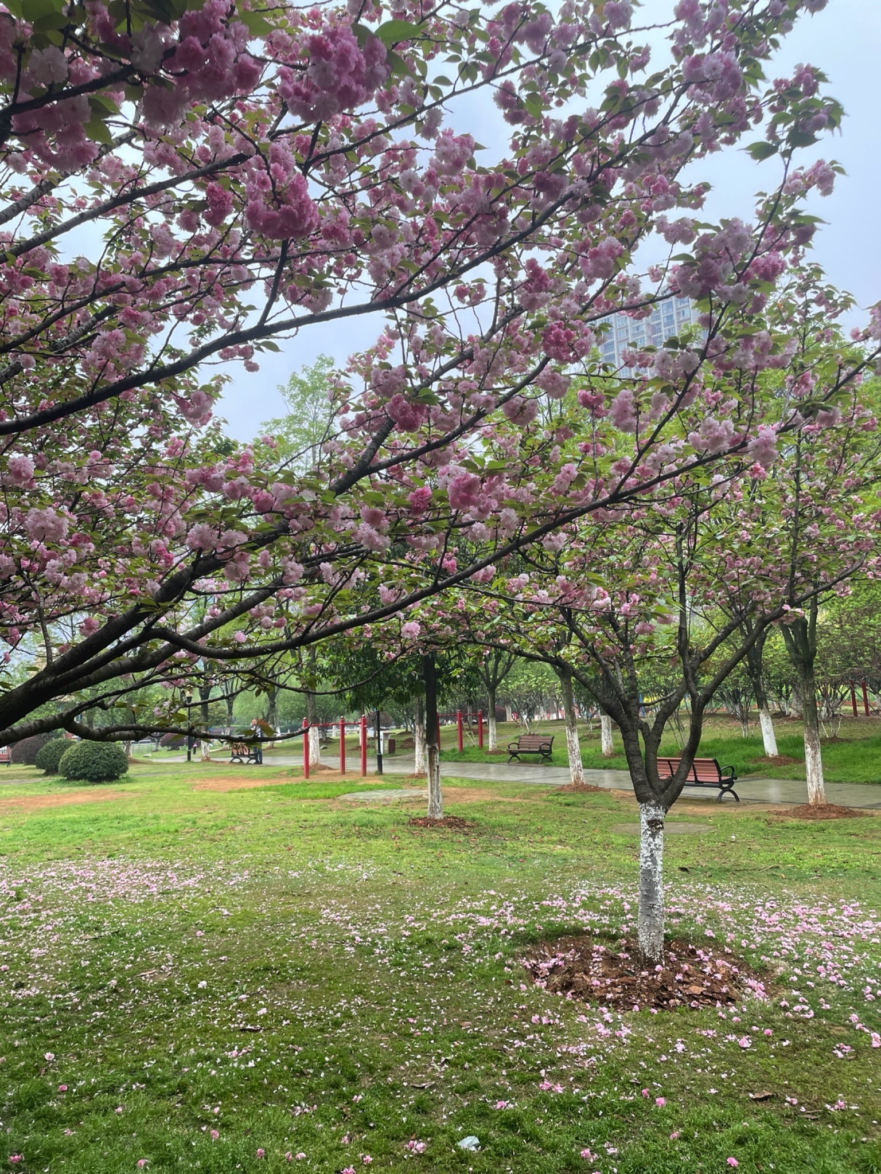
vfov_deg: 67.3
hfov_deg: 53.1
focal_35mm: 26
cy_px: 587
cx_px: 440
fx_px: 882
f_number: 1.6
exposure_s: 1/354
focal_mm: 4.2
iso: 50
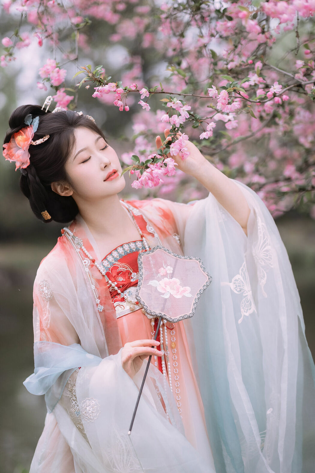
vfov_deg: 23.9
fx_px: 1116
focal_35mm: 85
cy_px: 236
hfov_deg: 16.1
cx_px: 158
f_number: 1.8
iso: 200
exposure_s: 1/1250
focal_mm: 85
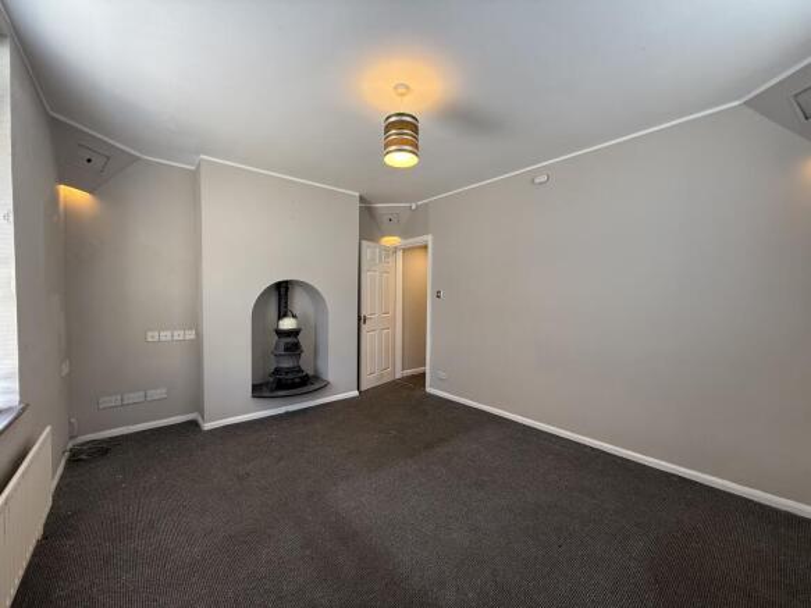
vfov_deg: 85.7
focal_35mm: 14
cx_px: 406
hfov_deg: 102.1
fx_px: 328
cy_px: 304
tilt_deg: -1.6
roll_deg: -0.5
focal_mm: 2.22
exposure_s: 1/50
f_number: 2.2
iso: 160
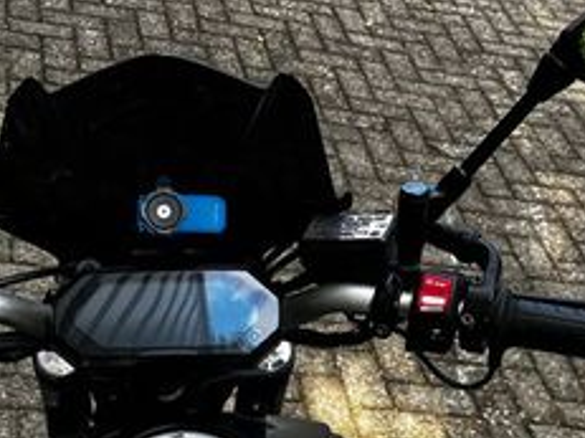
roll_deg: -16.0
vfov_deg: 19.0
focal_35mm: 72
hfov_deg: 26.7
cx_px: 157
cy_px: 565
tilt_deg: -43.8
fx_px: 1216
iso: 64
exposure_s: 1/122
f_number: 1.6
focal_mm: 5.1
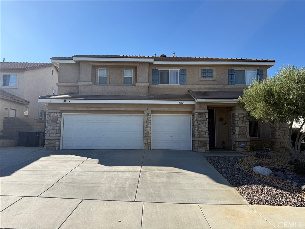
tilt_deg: +6.1
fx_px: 211
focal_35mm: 24
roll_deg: -0.5
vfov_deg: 56.8
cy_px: 114
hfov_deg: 71.6
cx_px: 152
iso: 80
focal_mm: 6.76
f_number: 1.78
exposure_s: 1/3759
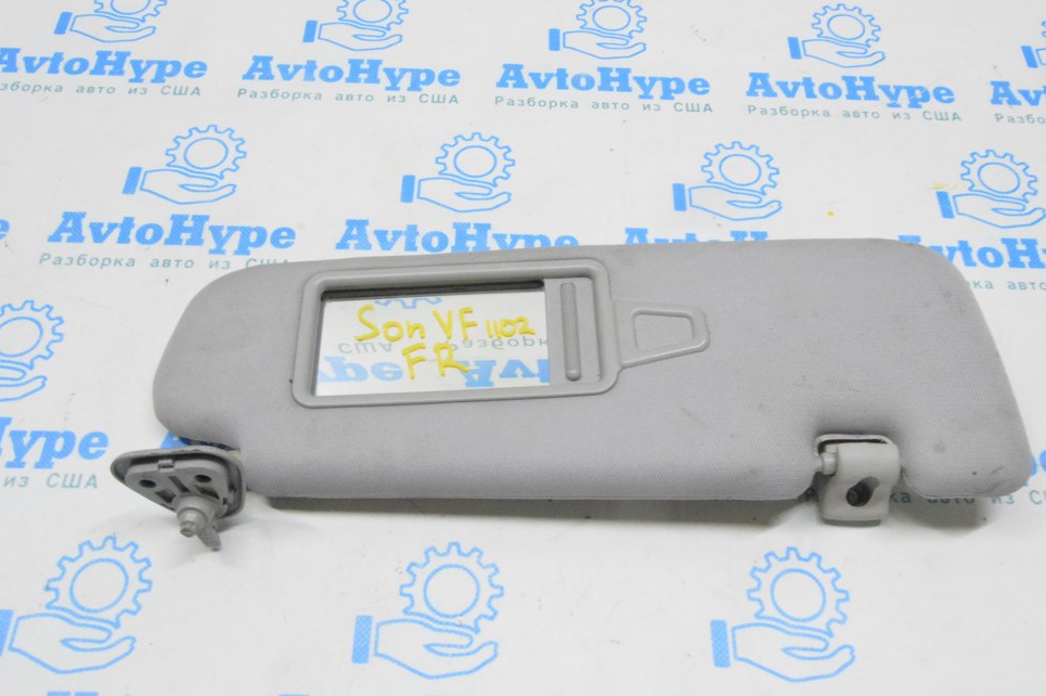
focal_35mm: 35
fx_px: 1016
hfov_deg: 54.4
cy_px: 360
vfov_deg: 37.8
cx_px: 552
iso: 6400
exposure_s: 1/15
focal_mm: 22
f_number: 20
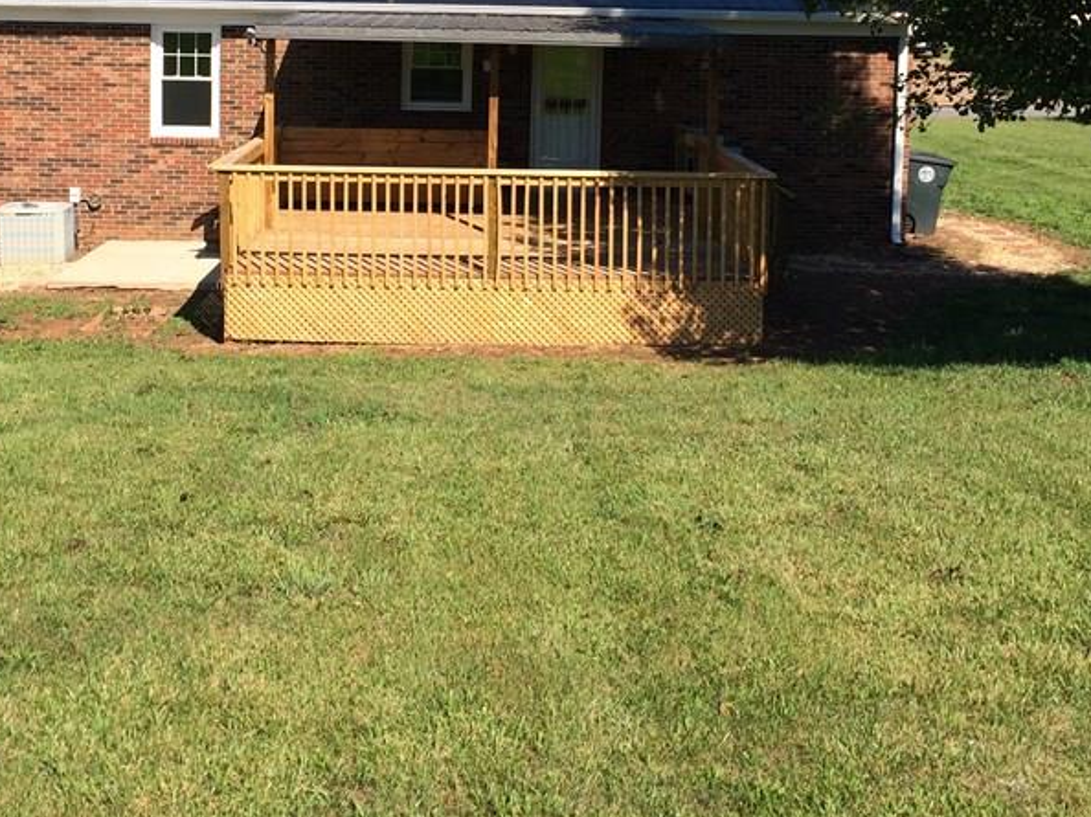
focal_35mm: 50
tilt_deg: -7.1
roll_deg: -0.3
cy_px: 129
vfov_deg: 28.3
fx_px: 1575
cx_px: 415
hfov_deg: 38.0
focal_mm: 4.15
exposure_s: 1/1786
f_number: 2.2
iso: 32
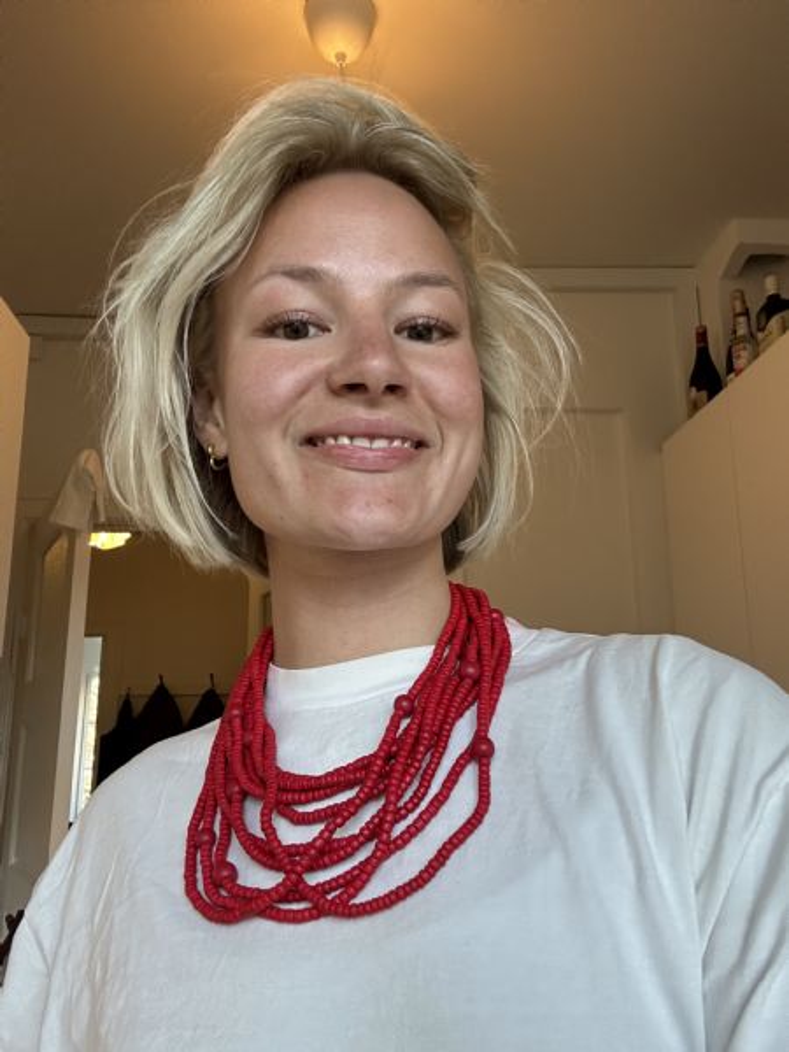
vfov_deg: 60.0
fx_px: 912
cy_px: 526
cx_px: 394
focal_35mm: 30
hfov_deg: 46.8
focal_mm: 2.69
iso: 125
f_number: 1.9
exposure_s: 1/60
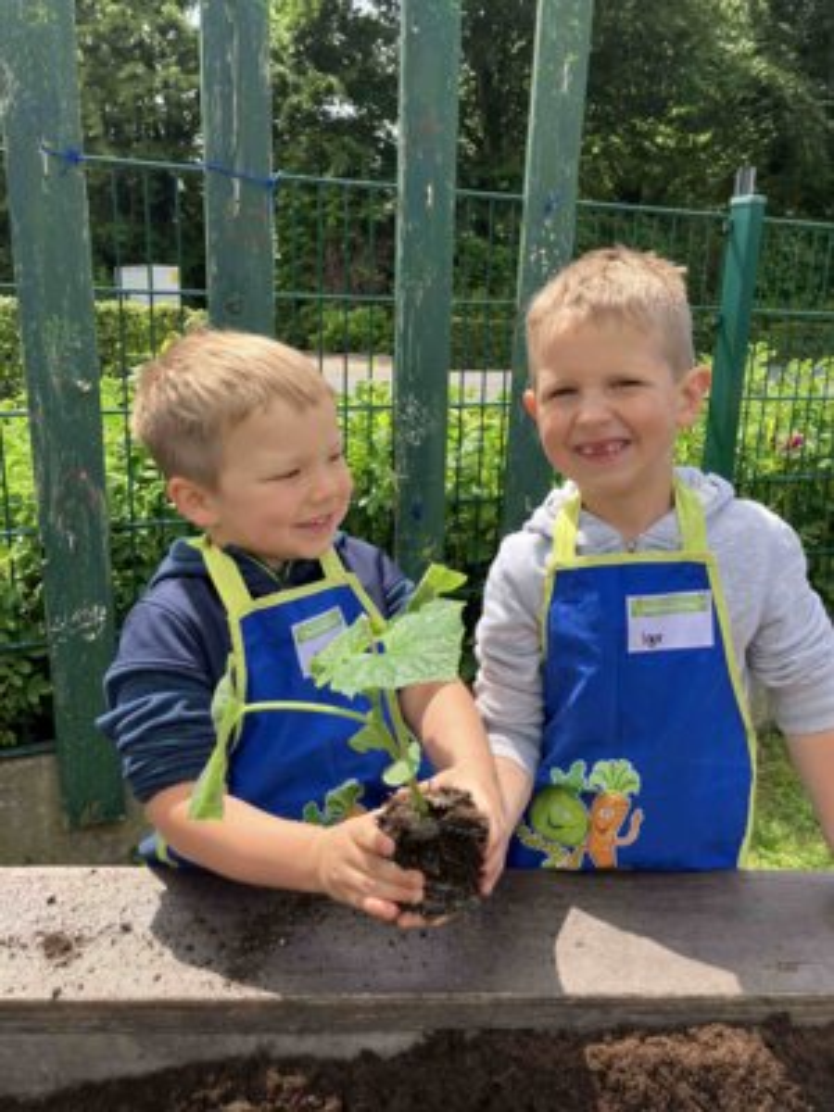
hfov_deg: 49.7
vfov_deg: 63.4
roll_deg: -1.4
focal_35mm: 28
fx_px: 899
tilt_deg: -13.8
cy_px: 556
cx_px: 417
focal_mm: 3.99
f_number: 1.8
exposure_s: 1/796
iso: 32
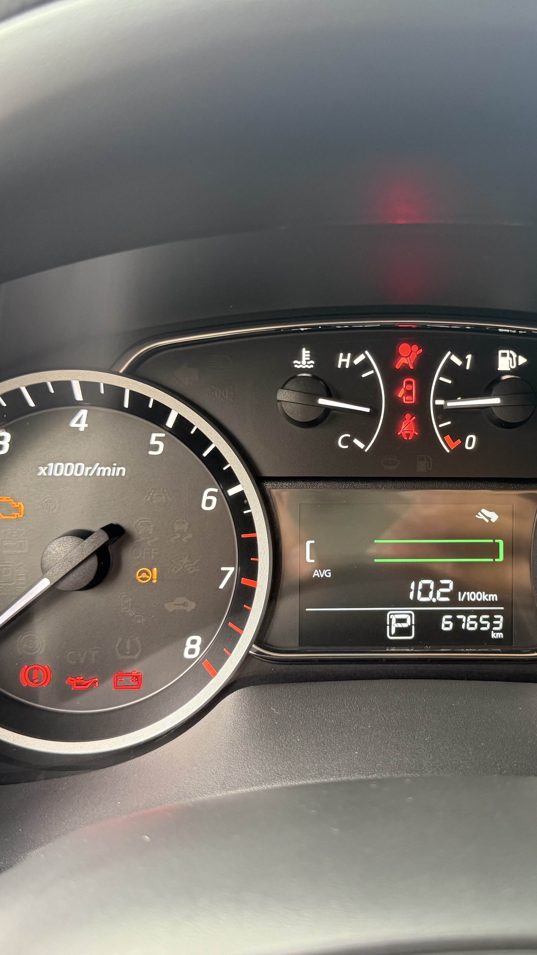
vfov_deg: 56.6
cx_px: 386
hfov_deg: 33.2
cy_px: 478
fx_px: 886
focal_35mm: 35
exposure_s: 1/60
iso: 320
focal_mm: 6.76
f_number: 1.78
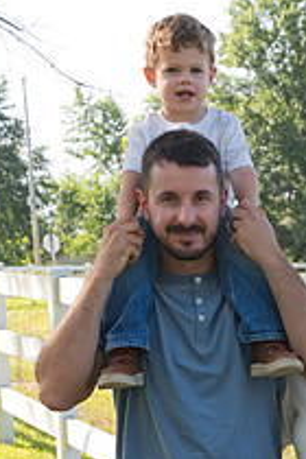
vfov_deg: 15.8
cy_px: 457
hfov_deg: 10.7
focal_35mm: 127
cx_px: 289
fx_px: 1619
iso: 400
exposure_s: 1/320
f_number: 8
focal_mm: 46
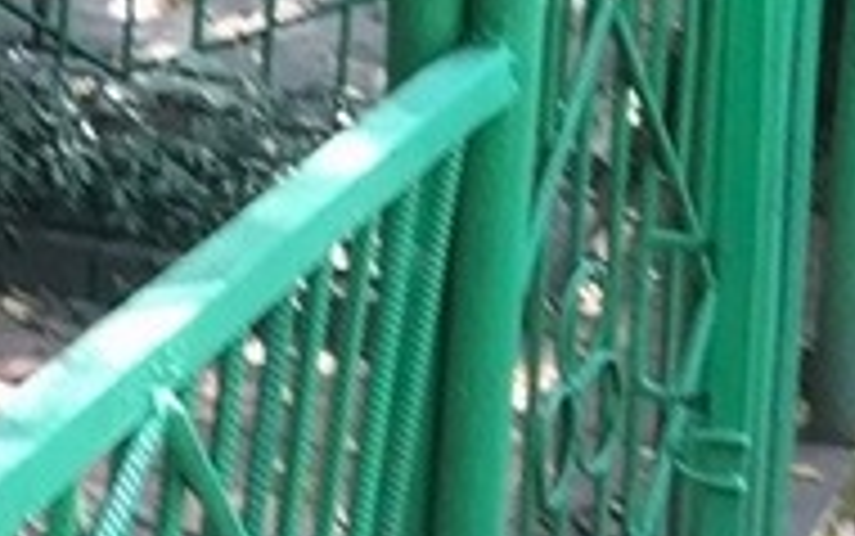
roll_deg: -1.1
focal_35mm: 160
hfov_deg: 11.9
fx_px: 3730
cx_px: -756
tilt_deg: -10.8
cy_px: -113
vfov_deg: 8.1
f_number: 1.8
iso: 25
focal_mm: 3.99
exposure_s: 1/45
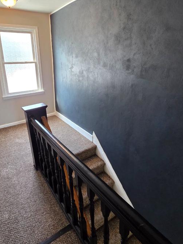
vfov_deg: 78.5
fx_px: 148
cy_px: 103
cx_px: 92
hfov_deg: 63.4
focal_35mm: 21
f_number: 2.2
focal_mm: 2.2
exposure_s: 1/60
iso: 200
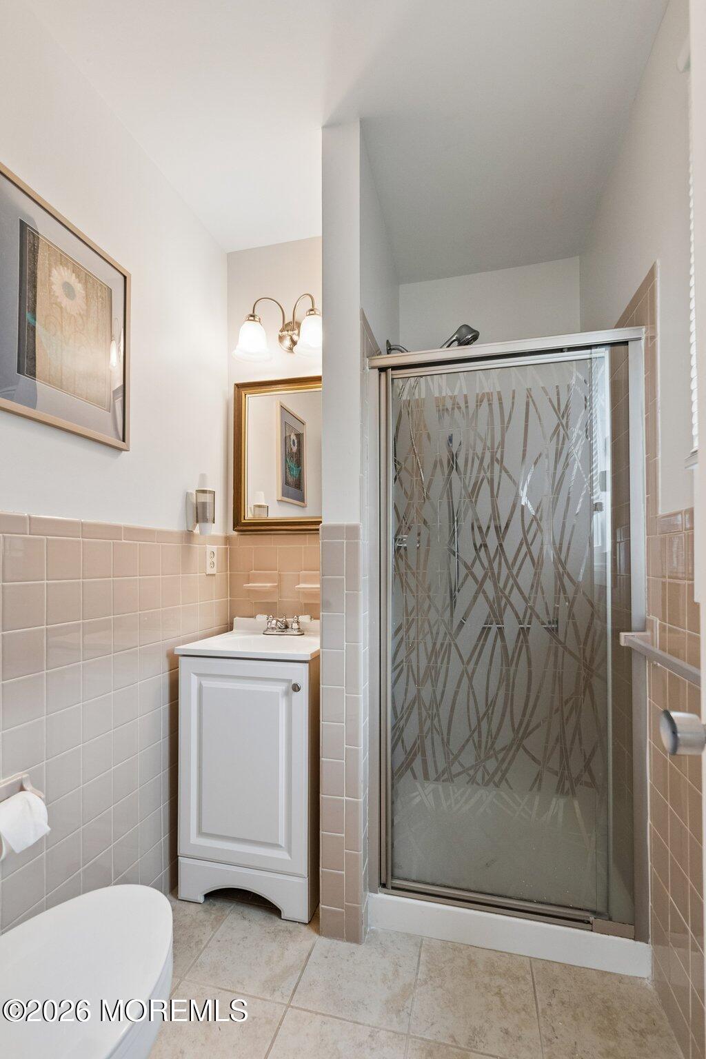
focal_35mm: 15
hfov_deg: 77.3
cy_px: 530
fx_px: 441
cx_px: 353
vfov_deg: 100.4
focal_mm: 15
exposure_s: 1/100
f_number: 7.1
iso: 1250
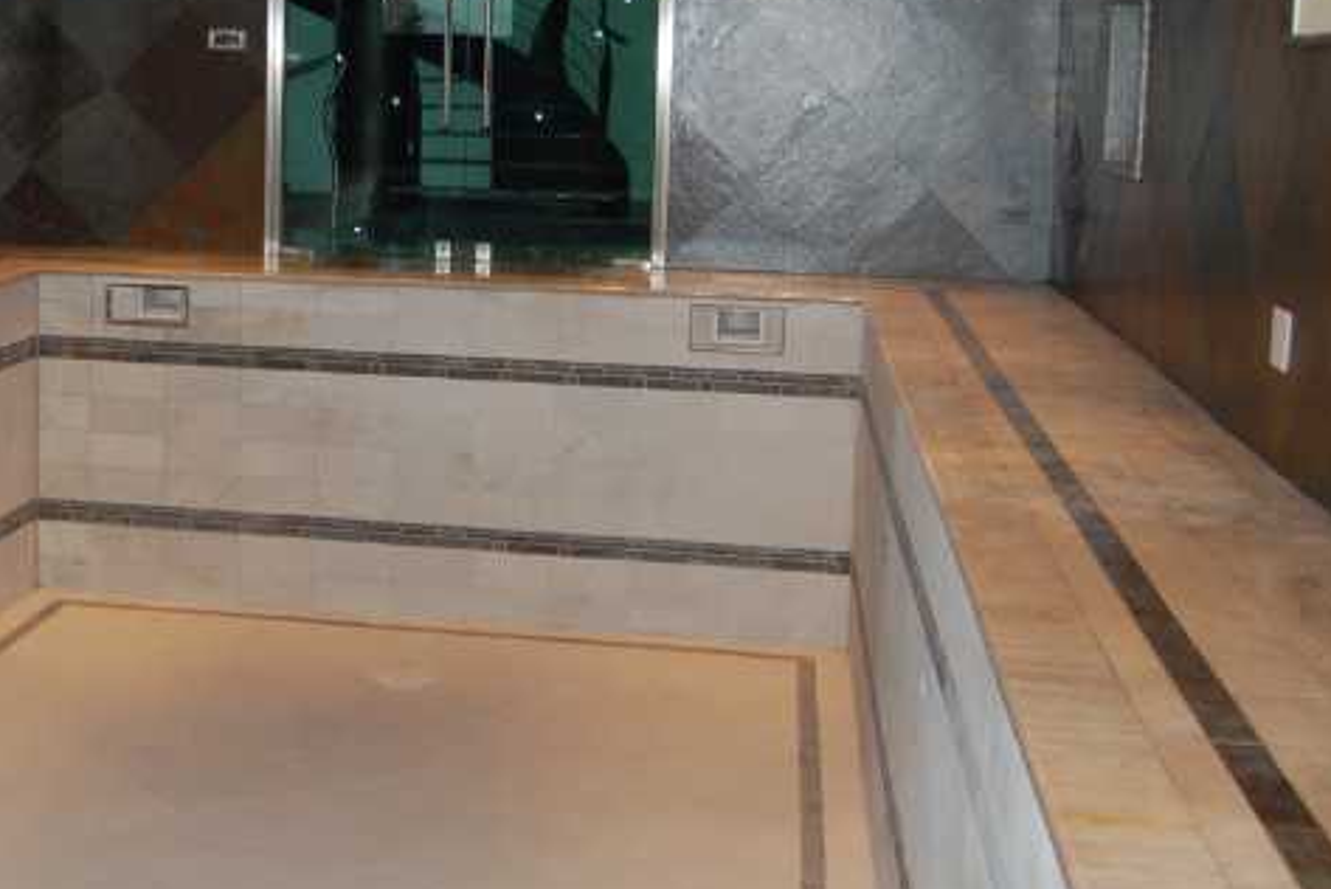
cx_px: 276
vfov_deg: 23.7
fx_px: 2109
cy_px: 308
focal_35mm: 57
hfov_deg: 34.0
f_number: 3.5
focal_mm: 18
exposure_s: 1/60
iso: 400
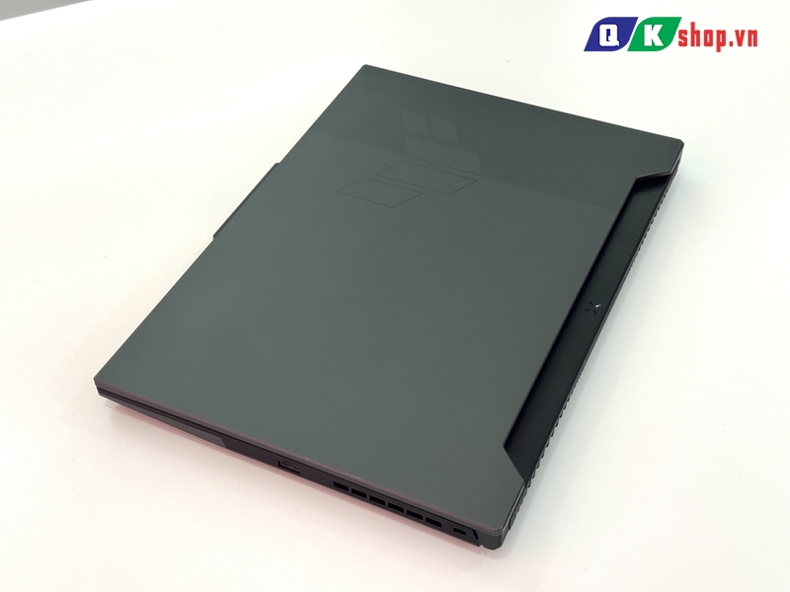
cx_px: 395
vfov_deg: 30.3
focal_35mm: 48
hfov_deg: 39.7
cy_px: 296
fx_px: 1095
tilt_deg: -45.8
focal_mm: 6.76
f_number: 1.78
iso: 64
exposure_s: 1/162
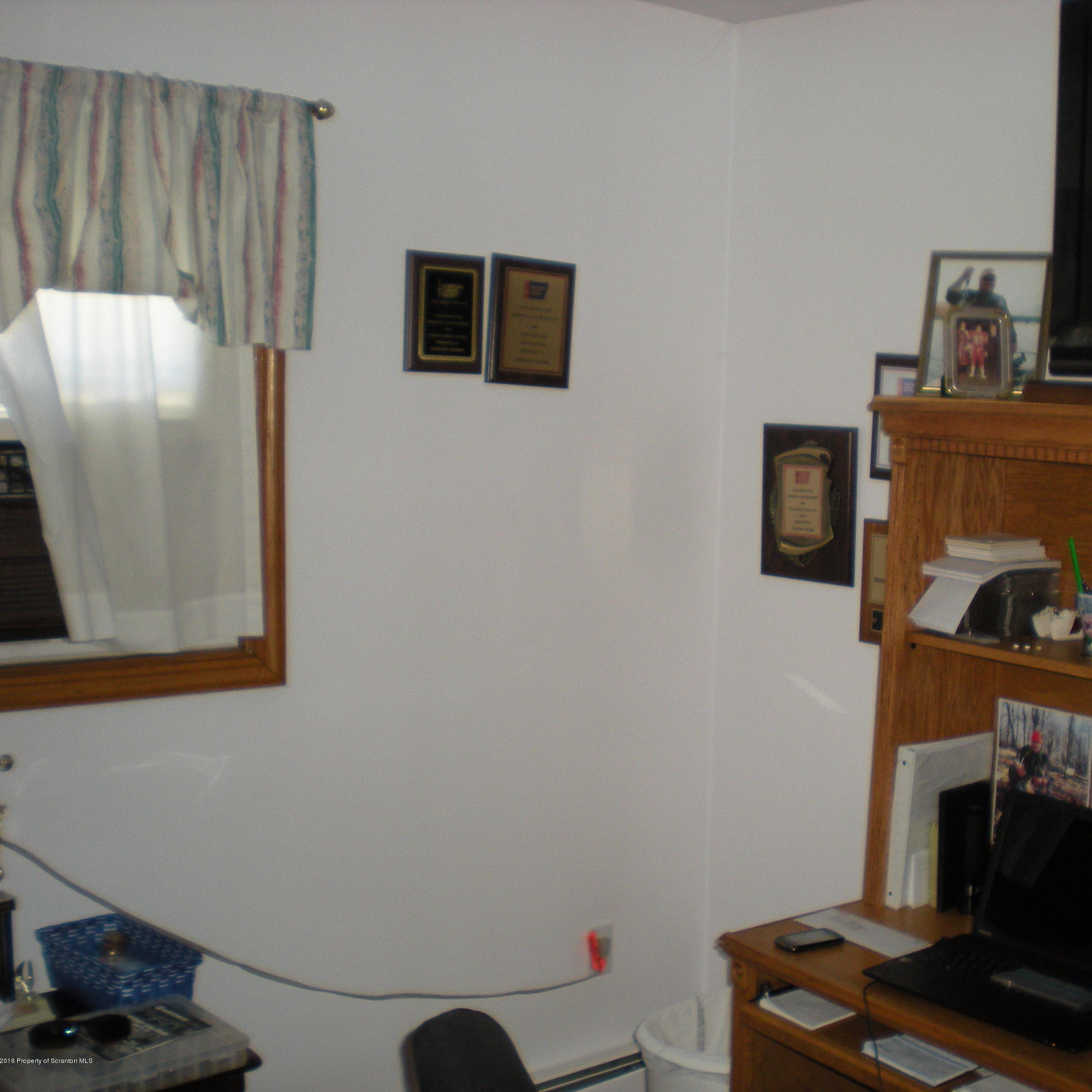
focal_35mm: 45
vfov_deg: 37.6
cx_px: 723
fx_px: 1606
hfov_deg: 37.2
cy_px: 547
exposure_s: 1/60
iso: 135
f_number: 3.1
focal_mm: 6.3
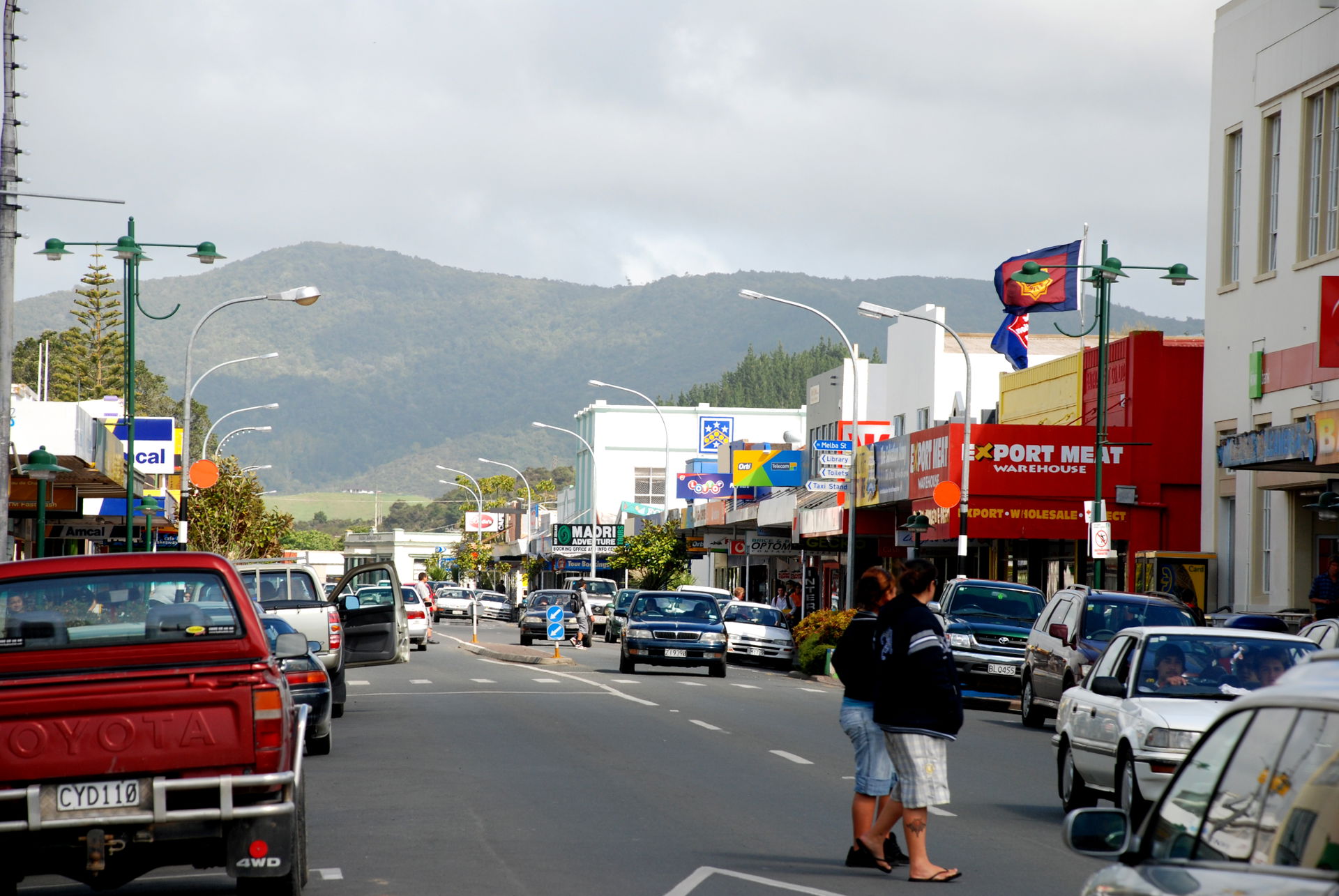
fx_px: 5306
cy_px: 448
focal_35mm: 142
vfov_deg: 9.7
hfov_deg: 14.4
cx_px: 670
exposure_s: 1/500
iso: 200
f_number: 5.6
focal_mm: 95
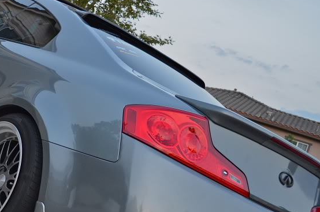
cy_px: 151
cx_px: 95
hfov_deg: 32.5
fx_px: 541
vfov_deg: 22.0
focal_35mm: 61
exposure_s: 1/60
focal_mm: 22
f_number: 4
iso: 800
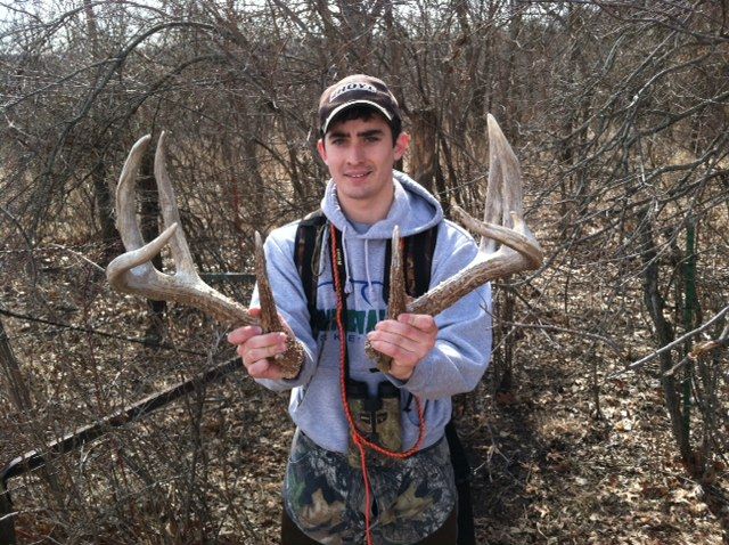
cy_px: 272
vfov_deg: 40.6
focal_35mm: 35
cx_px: 364
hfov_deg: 52.7
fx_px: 736
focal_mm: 3.85
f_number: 2.8
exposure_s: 1/337
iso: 80
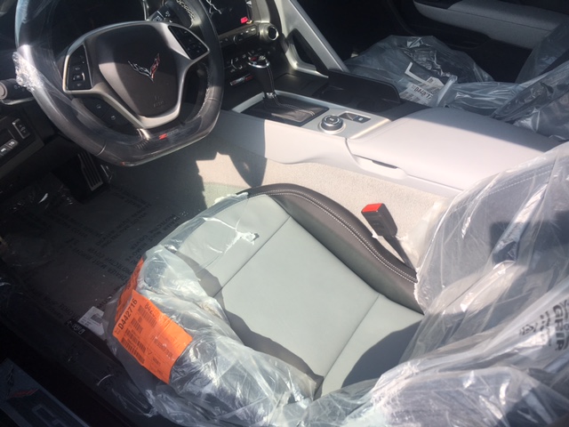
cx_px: 284
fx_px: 477
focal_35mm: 29
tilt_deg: -45.7
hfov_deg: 61.7
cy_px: 214
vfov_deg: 48.2
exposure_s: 1/663
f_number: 2.2
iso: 25
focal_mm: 4.15
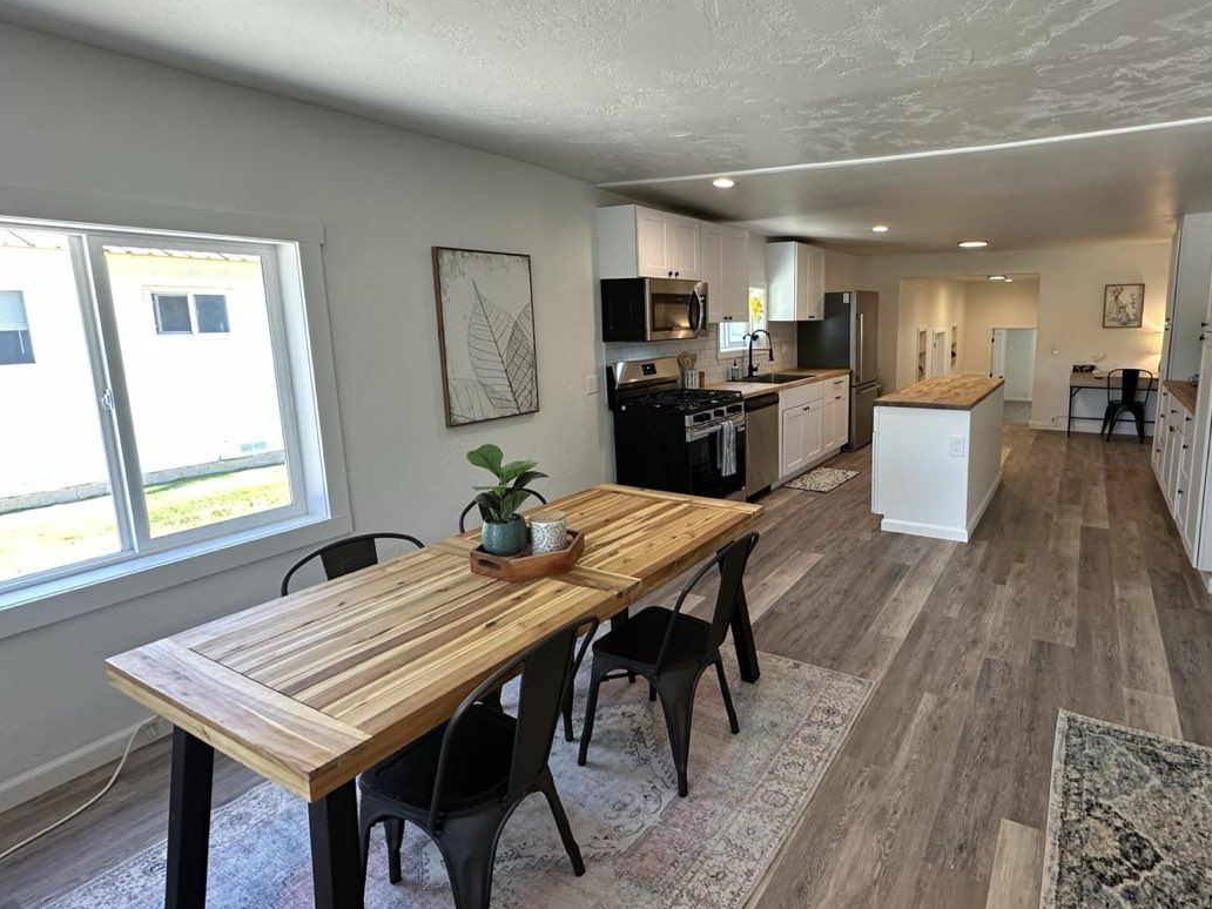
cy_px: 422
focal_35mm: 19
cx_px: 746
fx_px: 665
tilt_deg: -9.7
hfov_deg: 83.3
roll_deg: +0.4
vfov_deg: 68.6
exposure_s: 1/120
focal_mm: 2.22
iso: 250
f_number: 2.2
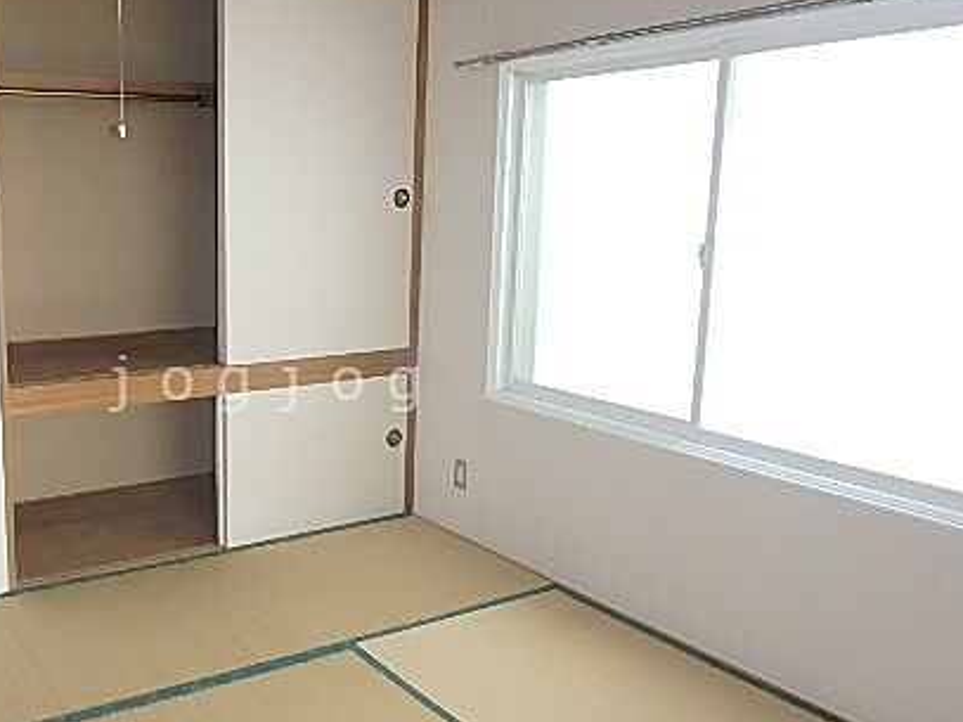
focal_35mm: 33
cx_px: 270
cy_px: 383
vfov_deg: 42.9
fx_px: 918
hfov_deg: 53.4
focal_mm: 3.7
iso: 200
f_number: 3.5
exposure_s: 1/60
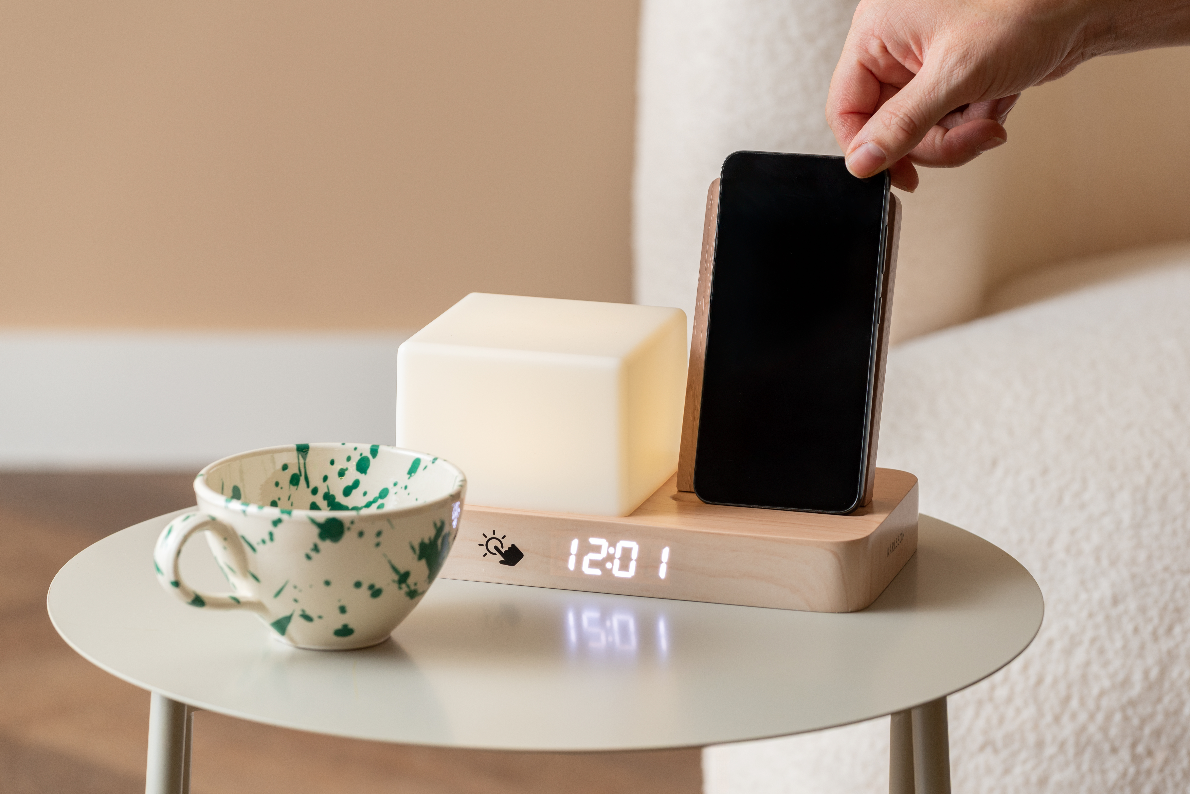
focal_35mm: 145
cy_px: 397
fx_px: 4795
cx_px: 595
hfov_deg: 14.1
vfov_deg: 9.5
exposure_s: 1/13
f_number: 7.1
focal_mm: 145
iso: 250
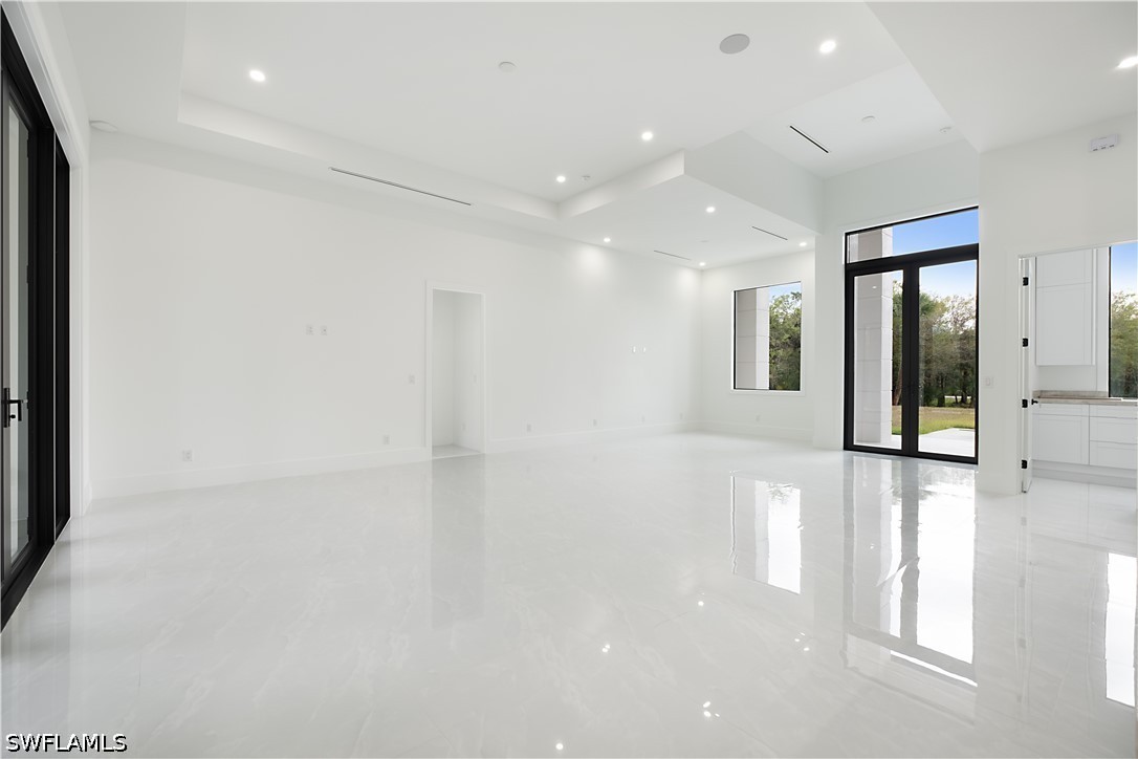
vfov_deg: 77.3
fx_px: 474
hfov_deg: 100.4
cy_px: 380
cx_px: 569
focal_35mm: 15
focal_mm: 10
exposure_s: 1/15
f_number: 4
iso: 160
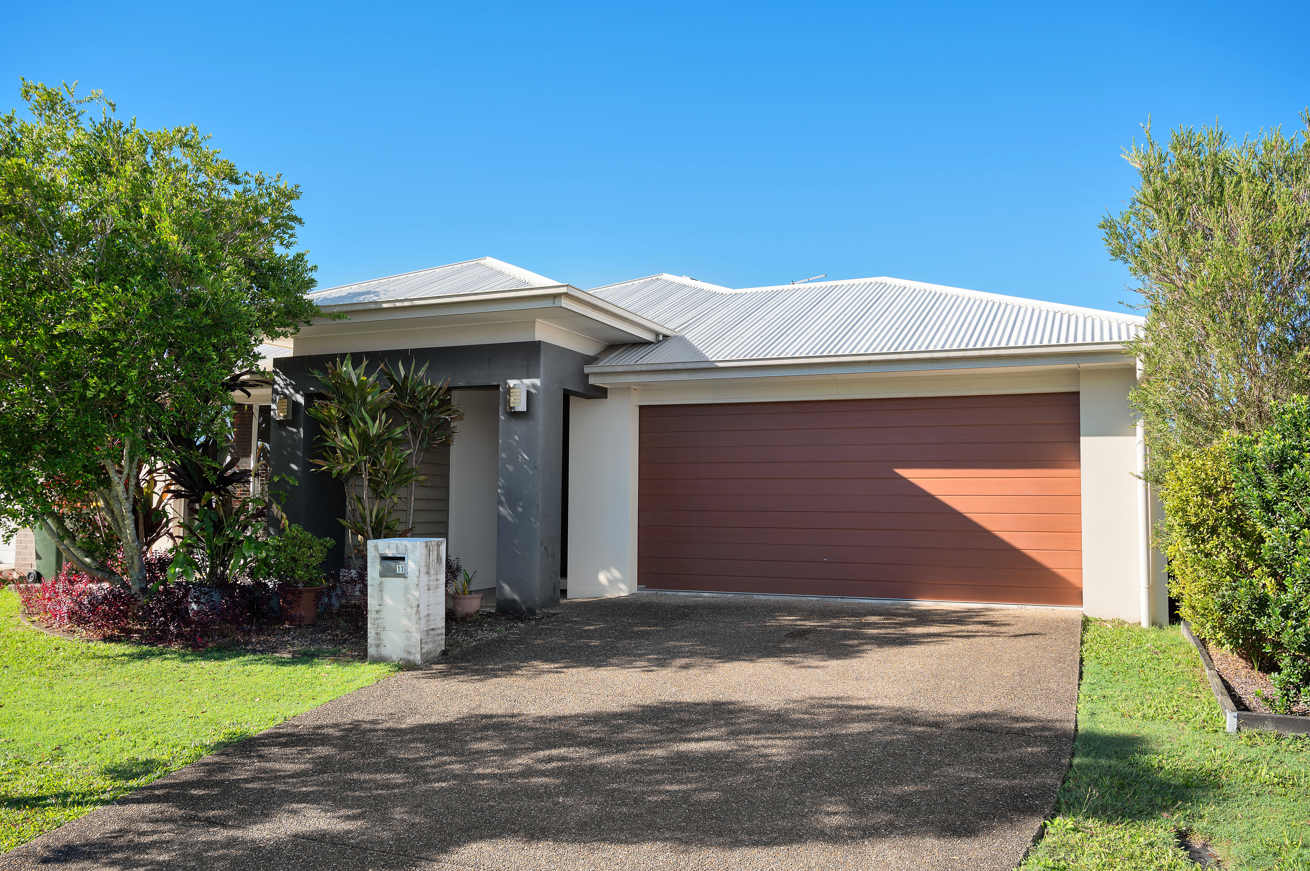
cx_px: 655
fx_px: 1091
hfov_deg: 62.0
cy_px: 436
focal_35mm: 30
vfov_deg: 43.6
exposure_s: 1/160
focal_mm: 30
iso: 100
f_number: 6.3
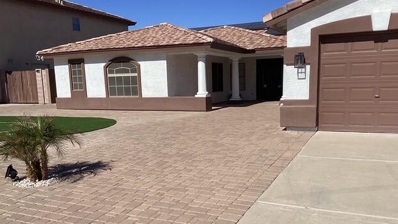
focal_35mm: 35
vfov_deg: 33.5
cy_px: 141
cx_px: 204
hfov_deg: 56.6
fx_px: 369
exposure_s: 1/2398
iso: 25
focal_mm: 3.3
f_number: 2.4
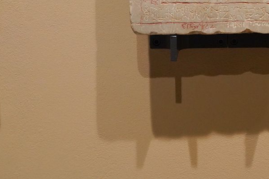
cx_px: 230
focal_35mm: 80
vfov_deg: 15.7
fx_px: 598
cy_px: -91
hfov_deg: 24.8
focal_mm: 24
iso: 3200
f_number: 5.6
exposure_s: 1/80
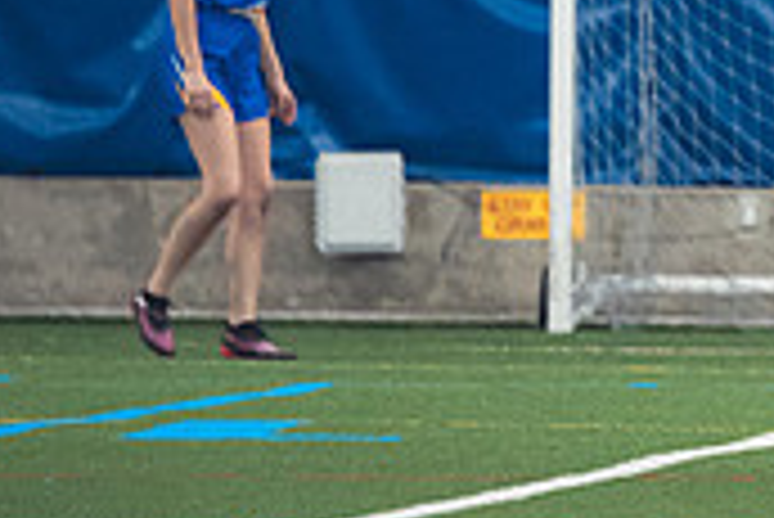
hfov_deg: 2.0
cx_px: 1206
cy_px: 113
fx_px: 21733
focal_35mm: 1010
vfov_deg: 1.4
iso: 3600
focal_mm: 200
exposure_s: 1/320
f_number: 2.8
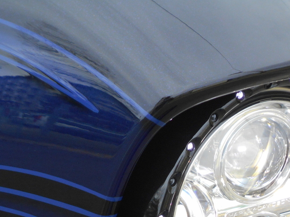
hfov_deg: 17.5
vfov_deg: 13.1
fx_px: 938
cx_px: 209
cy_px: 207
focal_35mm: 112
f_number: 4.9
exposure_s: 1/250
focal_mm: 10
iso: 125
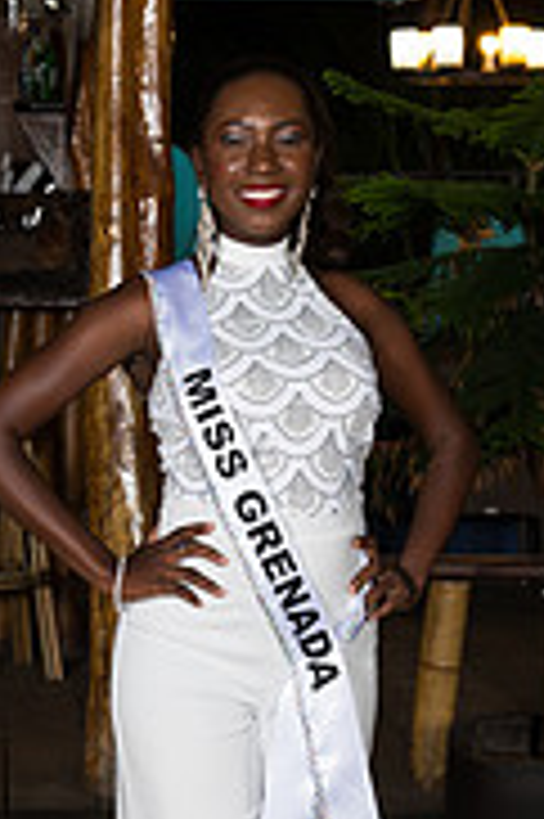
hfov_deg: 11.5
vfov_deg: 17.2
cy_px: 500
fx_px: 2702
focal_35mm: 119
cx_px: 148
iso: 500
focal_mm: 48
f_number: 5.6
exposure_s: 1/80
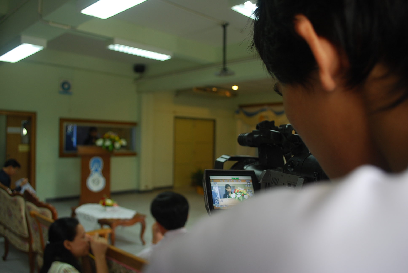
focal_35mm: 30
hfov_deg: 61.9
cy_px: 136
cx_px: 204
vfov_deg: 43.7
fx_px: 340
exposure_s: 1/25
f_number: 4.5
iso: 200
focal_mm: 20
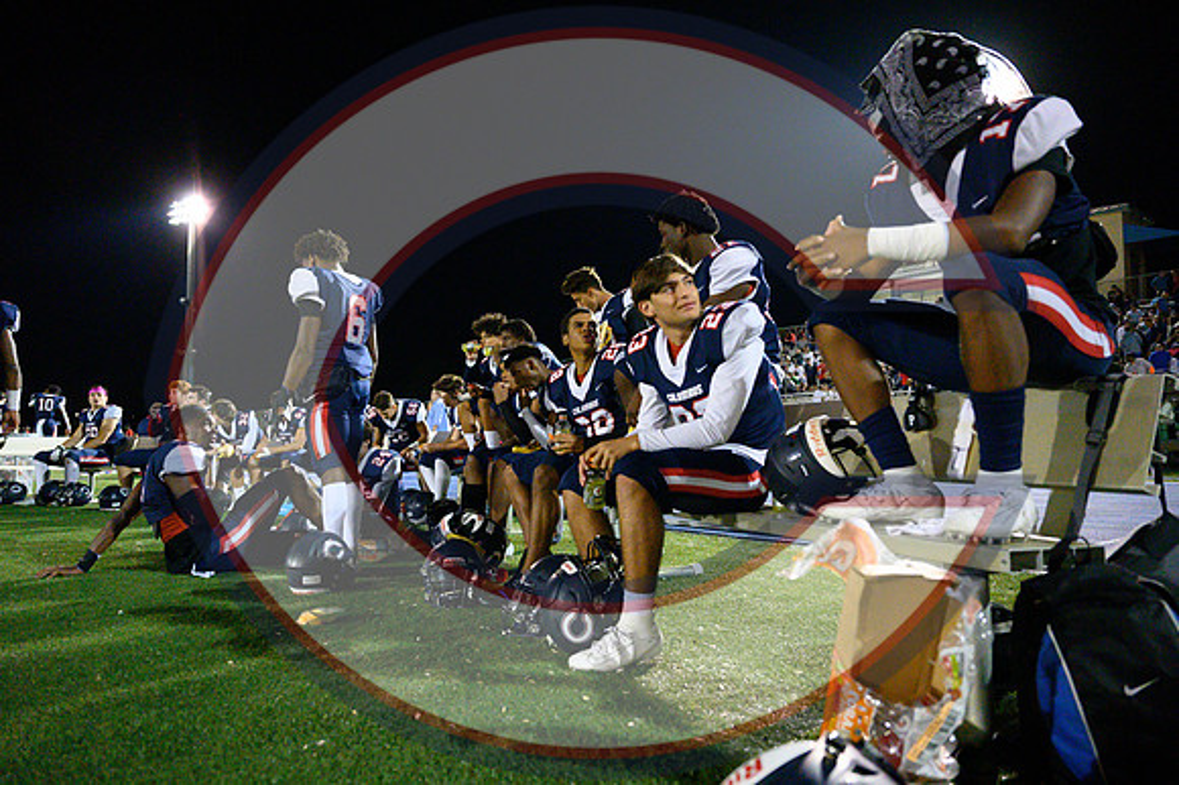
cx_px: 590
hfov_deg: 73.8
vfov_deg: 53.1
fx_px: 786
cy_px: 392
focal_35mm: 24
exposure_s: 1/3200
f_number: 2.8
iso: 32000
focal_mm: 24
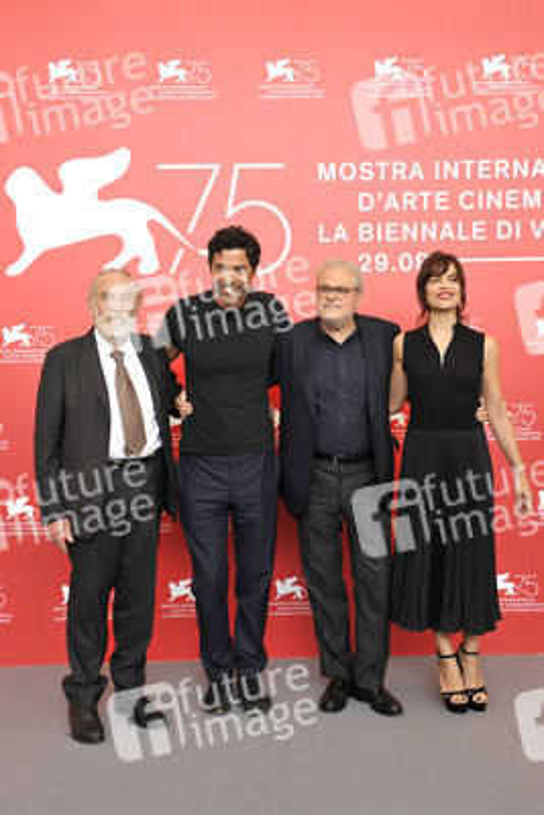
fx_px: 996
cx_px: 272
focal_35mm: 44
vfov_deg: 44.5
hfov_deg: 30.5
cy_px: 408
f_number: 8
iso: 1000
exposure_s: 1/320
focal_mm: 44
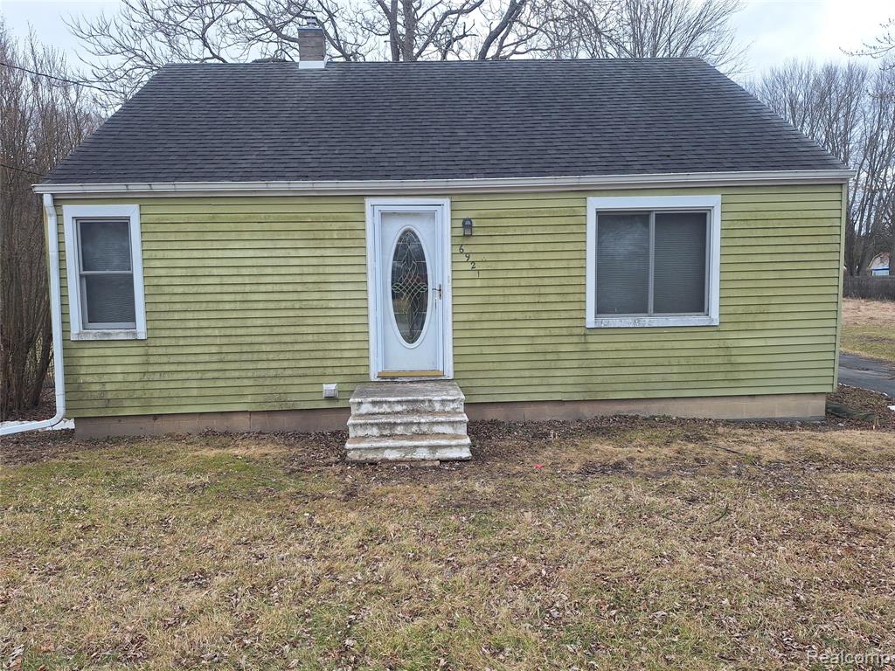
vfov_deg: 58.9
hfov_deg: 73.9
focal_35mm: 23
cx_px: 448
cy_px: 336
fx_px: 595
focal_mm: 5.54
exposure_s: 1/1279
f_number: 1.8
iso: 40
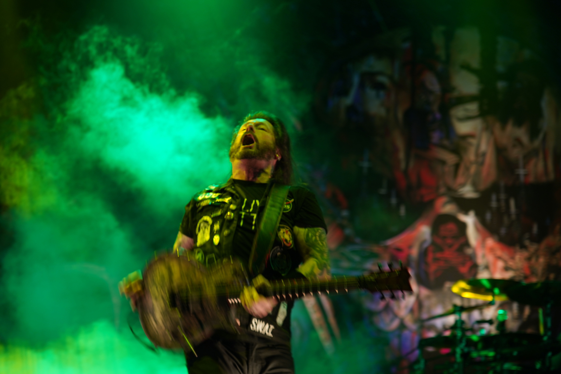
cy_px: 187
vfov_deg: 13.4
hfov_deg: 20.0
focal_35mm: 102
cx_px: 280
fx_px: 1589
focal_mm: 102
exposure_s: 1/80
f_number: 4
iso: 200
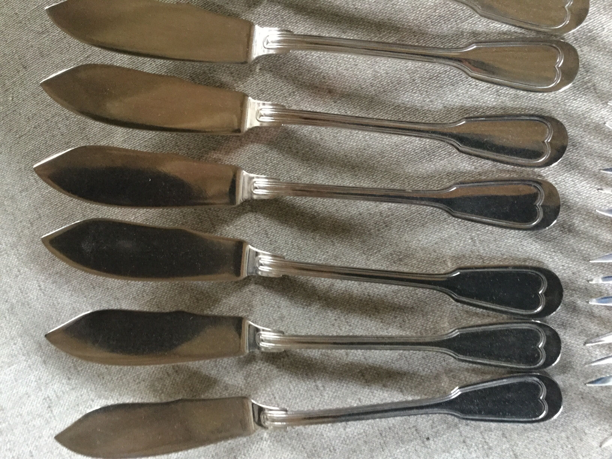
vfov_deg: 45.4
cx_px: 306
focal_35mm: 31
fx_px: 548
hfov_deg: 58.4
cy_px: 230
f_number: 2.4
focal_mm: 3.3
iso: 400
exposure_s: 1/17
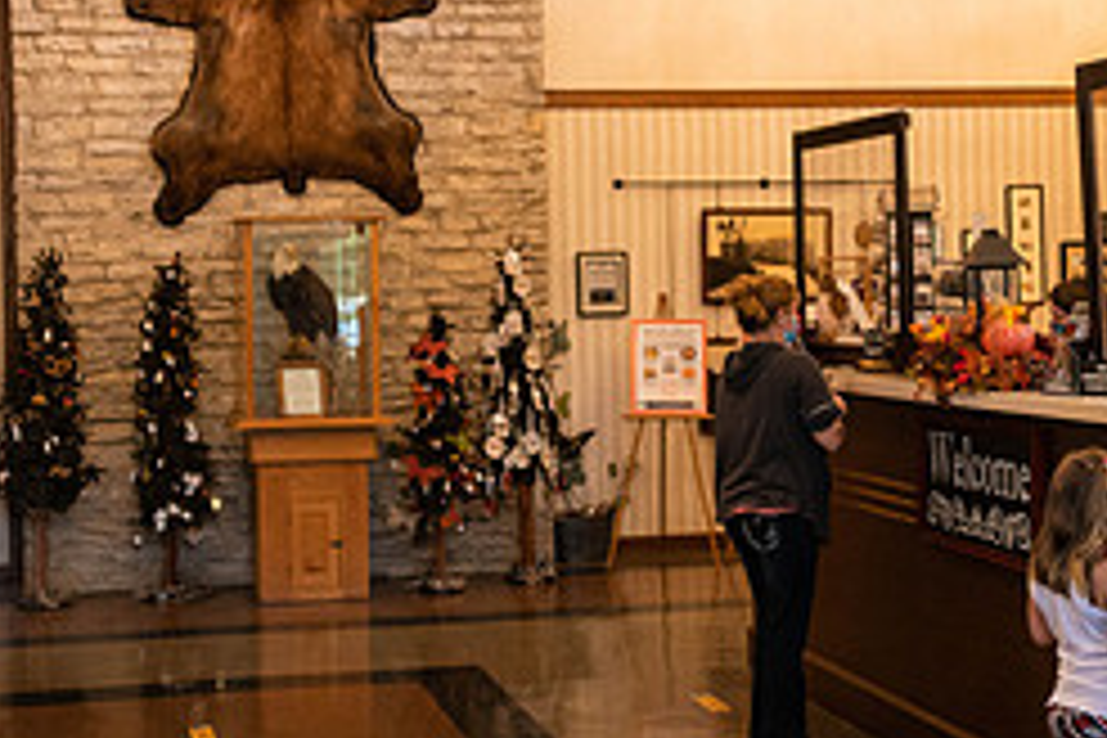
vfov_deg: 20.6
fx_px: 2029
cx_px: 472
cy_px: 281
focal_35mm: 66
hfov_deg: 30.5
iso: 1800
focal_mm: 28
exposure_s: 1/125
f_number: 3.5
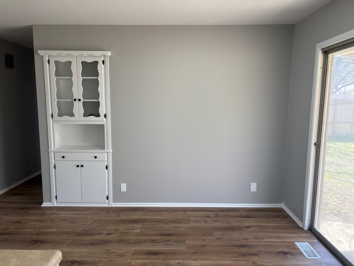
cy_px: 133
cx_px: 177
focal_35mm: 26
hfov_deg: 67.3
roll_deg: -0.5
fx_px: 266
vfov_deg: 53.1
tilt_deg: -7.5
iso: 80
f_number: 1.6
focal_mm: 5.96
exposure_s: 1/156
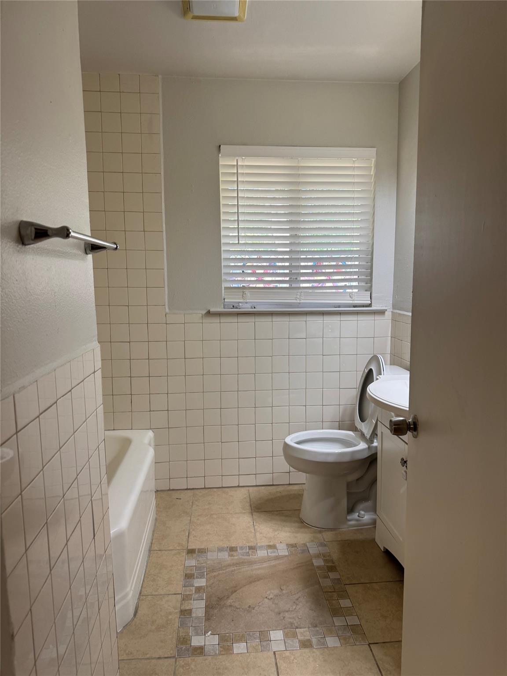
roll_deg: -0.4
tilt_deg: -7.1
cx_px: 254
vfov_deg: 71.6
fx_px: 469
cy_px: 338
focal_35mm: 24
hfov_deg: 56.8
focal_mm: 6.76
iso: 125
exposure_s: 1/120
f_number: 1.78
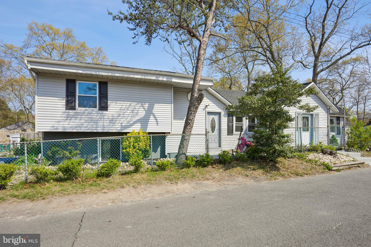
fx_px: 196
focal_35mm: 19
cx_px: 186
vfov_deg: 64.5
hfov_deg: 86.9
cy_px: 124
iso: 320
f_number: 6.3
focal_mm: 19
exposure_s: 1/800
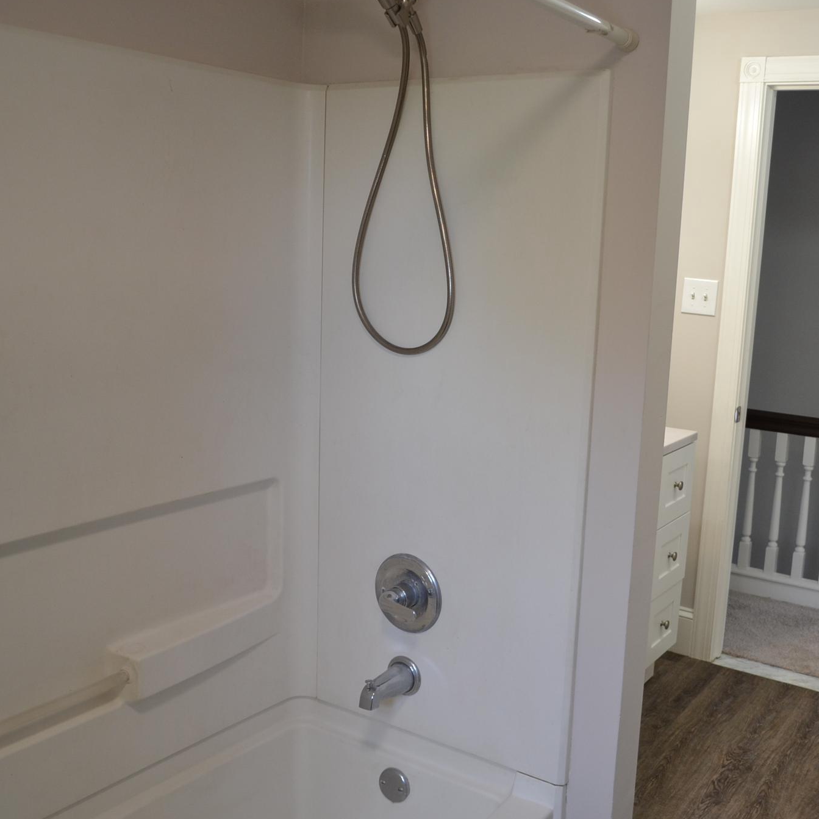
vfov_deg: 47.2
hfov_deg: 47.0
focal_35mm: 35
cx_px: 487
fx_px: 937
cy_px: 410
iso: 400
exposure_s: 1/60
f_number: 4
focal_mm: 18
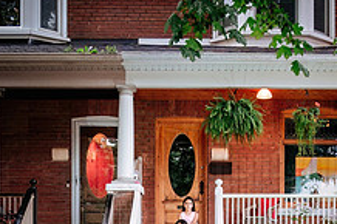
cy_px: 288
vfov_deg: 19.6
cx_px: 215
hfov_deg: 31.3
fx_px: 599
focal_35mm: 64
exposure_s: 1/100
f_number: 2.8
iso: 800
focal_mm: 16
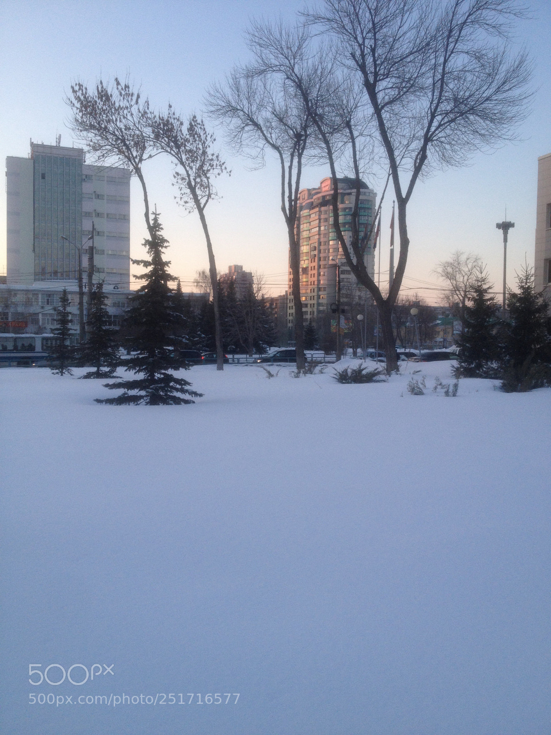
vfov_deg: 52.6
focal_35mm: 35
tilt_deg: -1.4
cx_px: 276
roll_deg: -0.1
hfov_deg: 40.7
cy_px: 368
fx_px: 743
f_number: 2.4
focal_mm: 4.28
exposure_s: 1/157
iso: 50
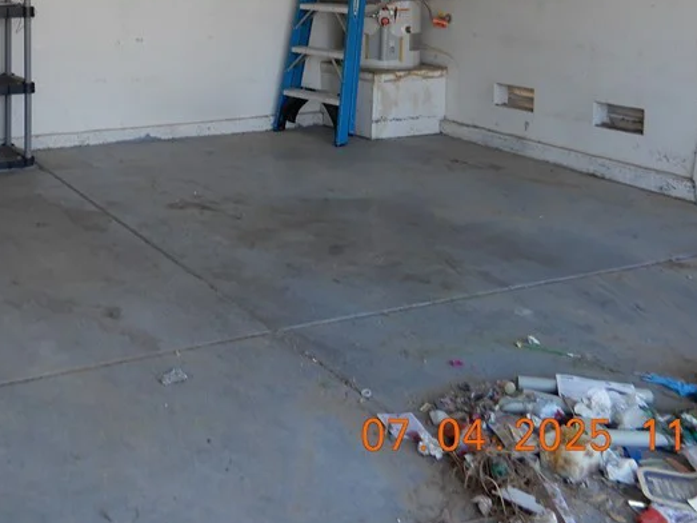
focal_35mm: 47
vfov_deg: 29.3
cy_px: 29
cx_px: 140
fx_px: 946
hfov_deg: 38.9
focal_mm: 4.3
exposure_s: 1/80
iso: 80
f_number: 3.4
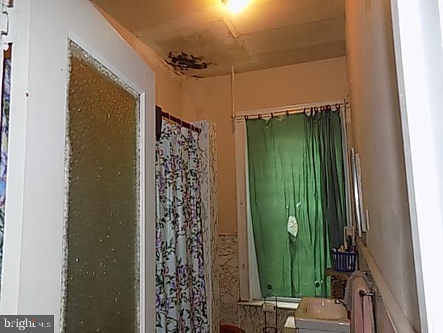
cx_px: 222
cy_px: 166
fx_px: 307
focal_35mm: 24
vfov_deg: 56.8
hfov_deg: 71.6
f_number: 3.1
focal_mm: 4.3
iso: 200
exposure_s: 1/30
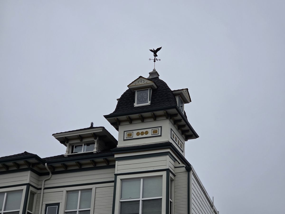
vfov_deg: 21.3
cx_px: 142
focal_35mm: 69
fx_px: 568
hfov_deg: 28.2
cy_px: 107
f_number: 2.4
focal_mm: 7
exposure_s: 1/895
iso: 25
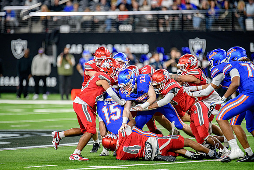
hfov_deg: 6.9
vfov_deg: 4.6
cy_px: 85
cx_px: 127
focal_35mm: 300
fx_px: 2117
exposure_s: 1/400
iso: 1250
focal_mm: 300
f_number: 2.8
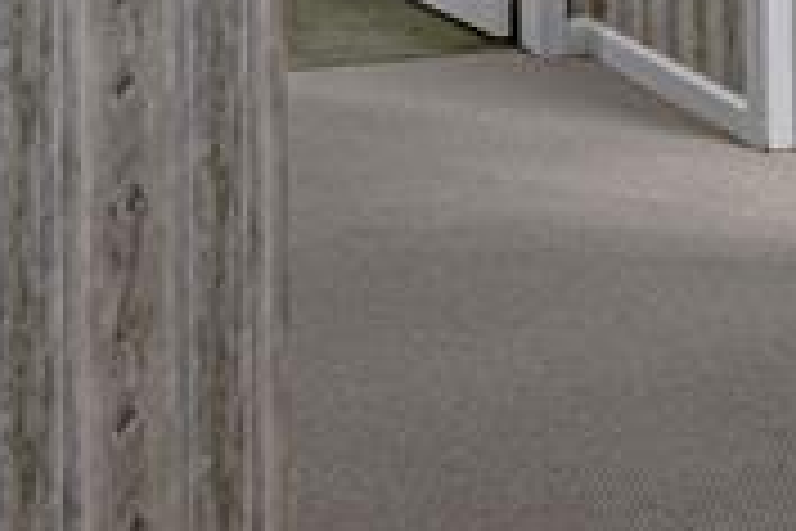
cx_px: 580
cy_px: -459
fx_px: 2167
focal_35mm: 98
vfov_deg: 12.6
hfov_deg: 20.7
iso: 800
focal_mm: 16
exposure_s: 1/320
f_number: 5
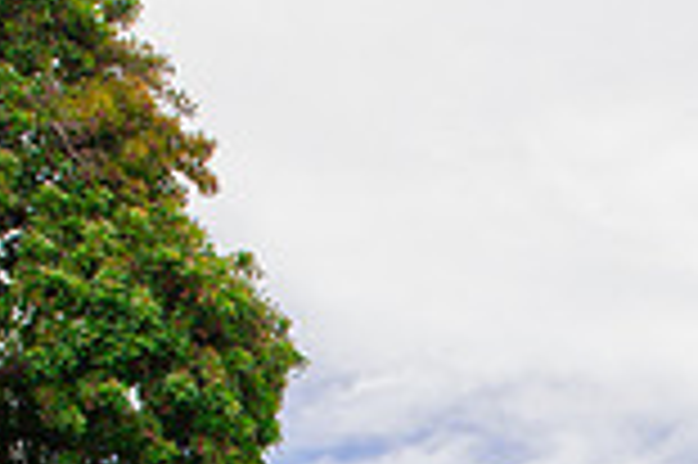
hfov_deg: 22.1
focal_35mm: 90
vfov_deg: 13.6
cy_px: 820
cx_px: 621
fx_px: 1743
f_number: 8
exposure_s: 1/250
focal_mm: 24
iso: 400
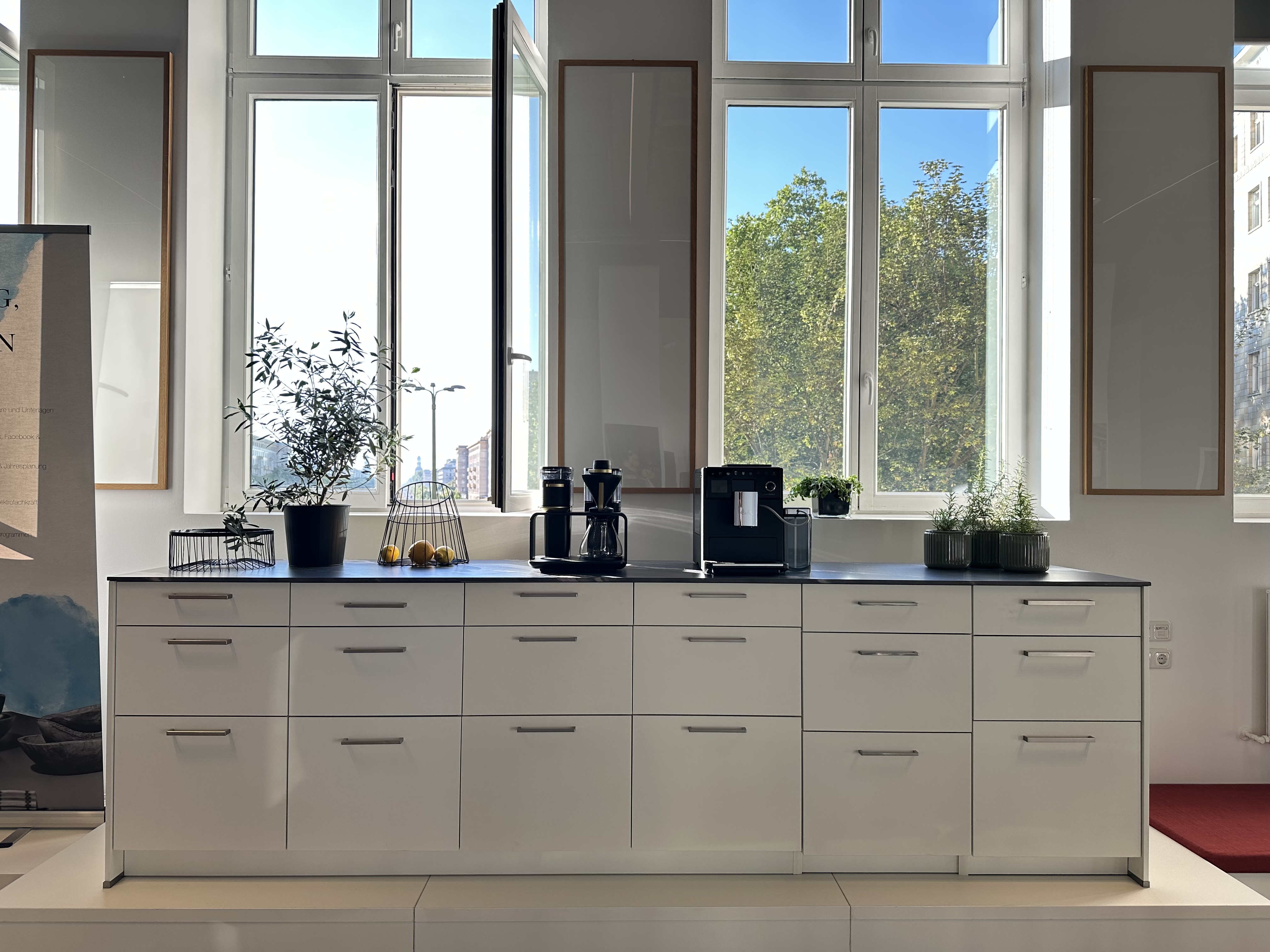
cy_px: 476
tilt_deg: +0.2
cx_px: 635
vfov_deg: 56.8
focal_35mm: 24
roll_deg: -0.1
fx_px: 881
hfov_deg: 71.6
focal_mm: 6.86
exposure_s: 1/296
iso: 80
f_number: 1.78
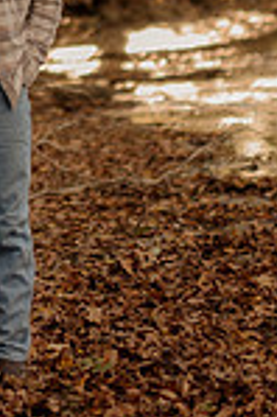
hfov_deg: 6.0
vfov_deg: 8.9
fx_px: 2626
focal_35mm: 227
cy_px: -123
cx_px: -39
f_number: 1.4
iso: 200
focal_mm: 50
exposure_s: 1/250
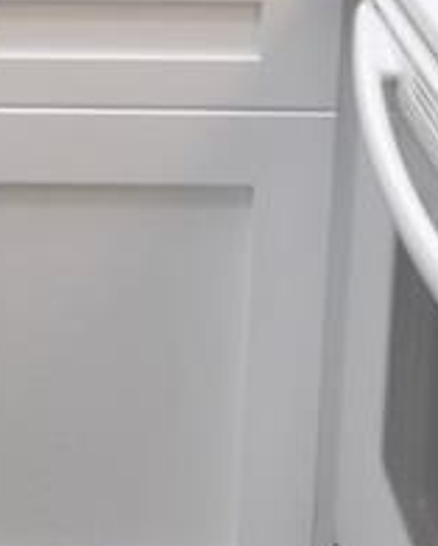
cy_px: -379
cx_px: -262
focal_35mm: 115
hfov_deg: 12.6
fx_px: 1862
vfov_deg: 14.9
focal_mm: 10
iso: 800
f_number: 3.5
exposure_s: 1/90
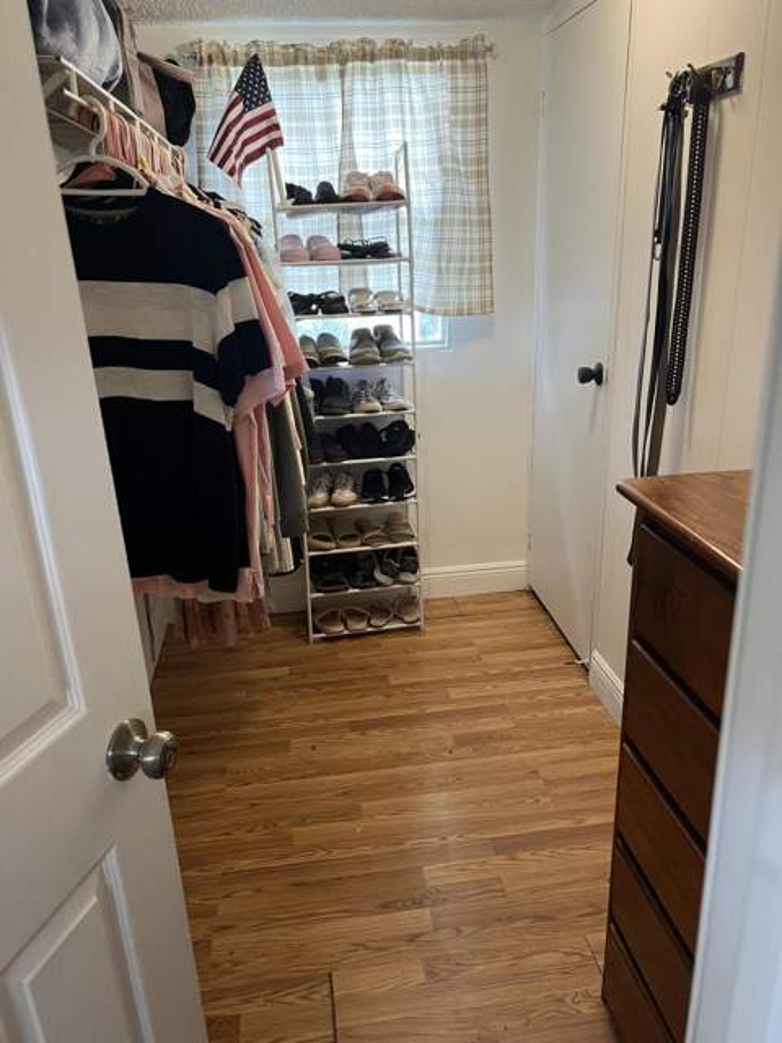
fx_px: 783
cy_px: 522
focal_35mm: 26
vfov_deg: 67.3
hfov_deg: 53.1
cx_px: 391
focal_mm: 5.7
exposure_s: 1/60
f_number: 1.5
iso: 125
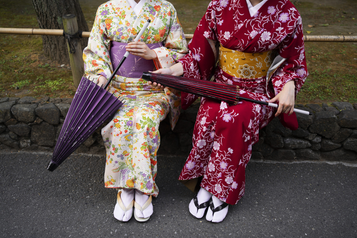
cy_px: 119
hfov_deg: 54.4
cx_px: 178
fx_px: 347
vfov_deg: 37.9
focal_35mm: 35
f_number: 3.2
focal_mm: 35
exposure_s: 1/125
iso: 160
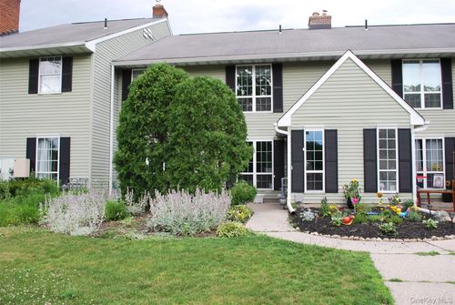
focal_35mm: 33
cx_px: 228
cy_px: 152
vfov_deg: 40.1
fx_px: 418
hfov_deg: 57.2
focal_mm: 22
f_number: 5.6
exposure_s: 1/125
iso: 110
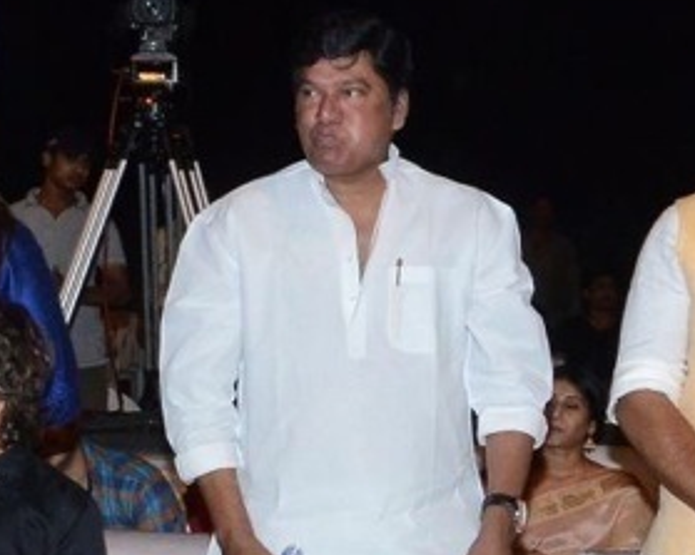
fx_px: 2612
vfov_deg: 12.1
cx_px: -10
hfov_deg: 14.9
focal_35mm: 127
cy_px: 482
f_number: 9
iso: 2500
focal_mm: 21
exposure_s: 1/125
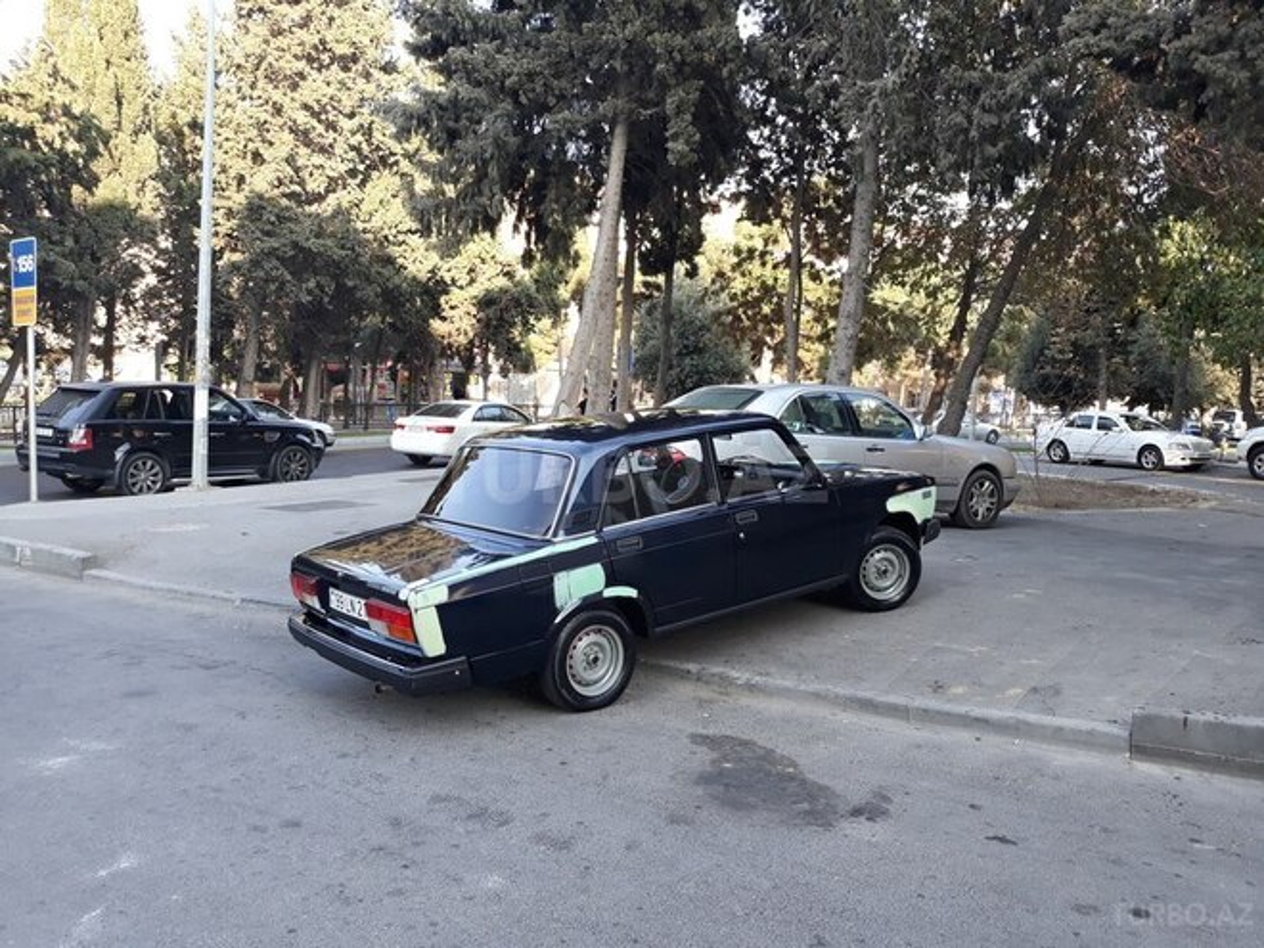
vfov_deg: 51.4
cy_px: 474
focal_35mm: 27
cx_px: 632
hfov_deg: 65.3
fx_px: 986
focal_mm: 3.71
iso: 40
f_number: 1.7
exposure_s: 1/138
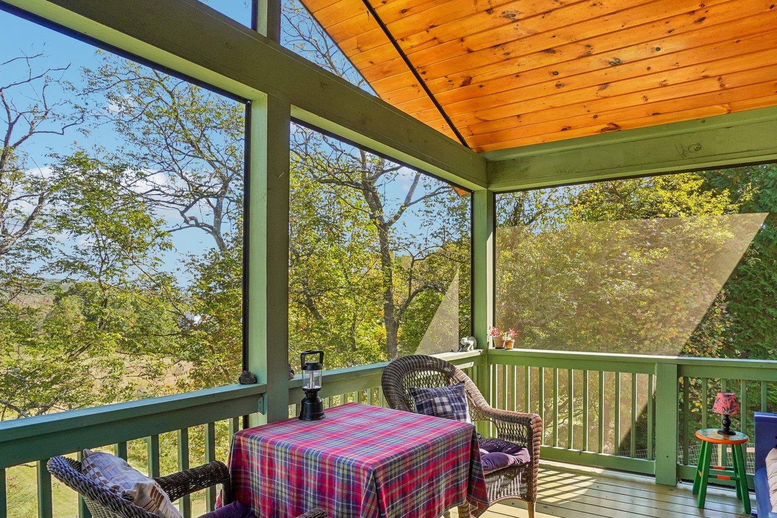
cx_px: 435
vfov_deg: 56.6
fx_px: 475
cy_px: 322
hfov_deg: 78.3
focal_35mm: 22
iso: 100
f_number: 8
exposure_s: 1/40
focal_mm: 10
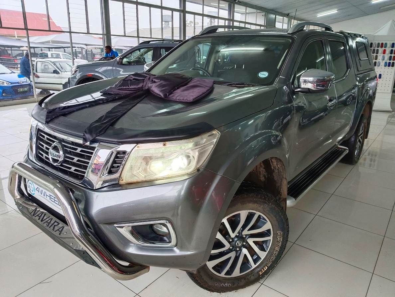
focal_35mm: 25
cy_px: 148
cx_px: 198
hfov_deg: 69.4
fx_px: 285
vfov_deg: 54.9
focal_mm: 4.84
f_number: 1.79
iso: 728
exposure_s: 1/50
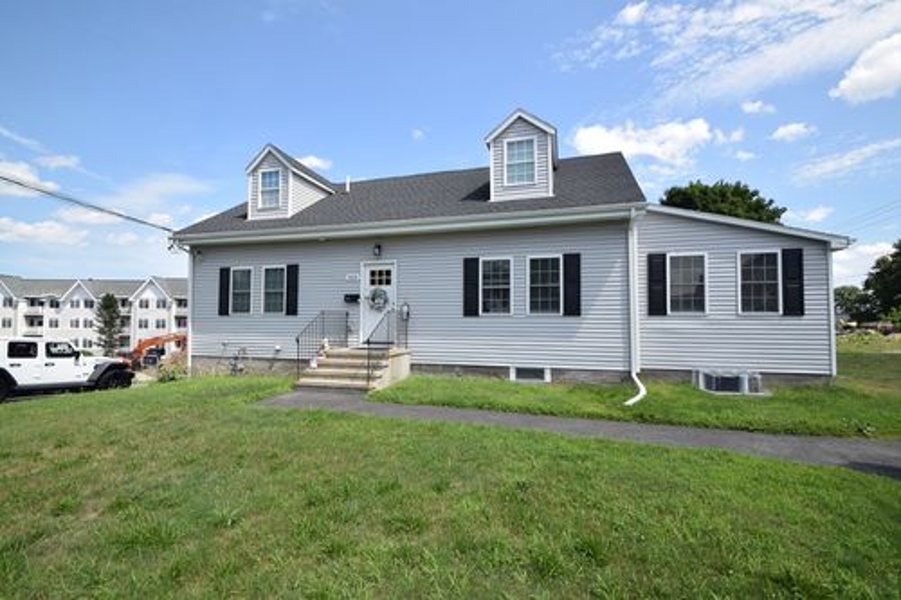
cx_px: 450
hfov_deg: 100.4
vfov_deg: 77.3
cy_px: 300
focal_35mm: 15
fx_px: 375
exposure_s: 1/320
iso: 200
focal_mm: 10
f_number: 9
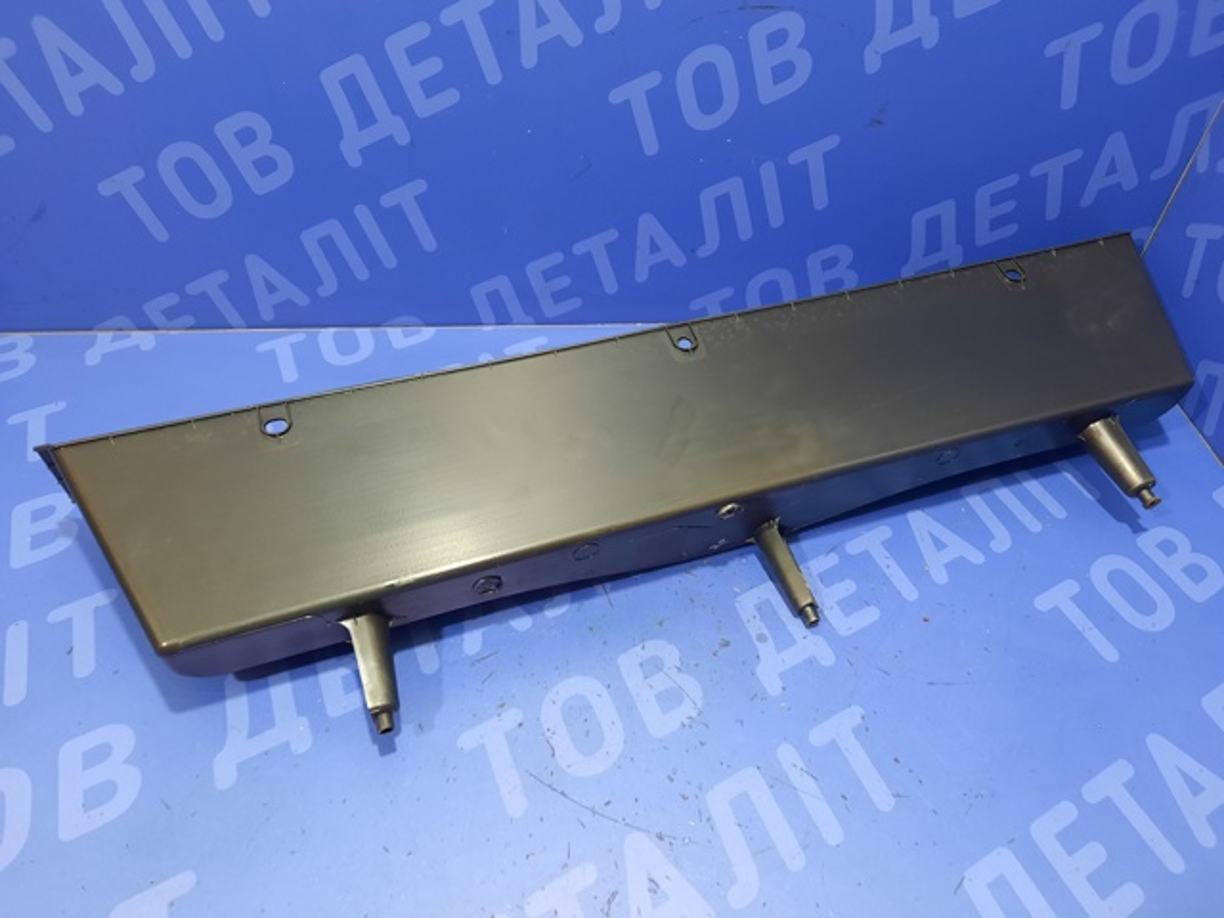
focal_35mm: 25
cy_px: 459
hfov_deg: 69.4
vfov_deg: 54.9
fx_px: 884
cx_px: 612
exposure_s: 1/25
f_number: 2
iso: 320
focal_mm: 4.6
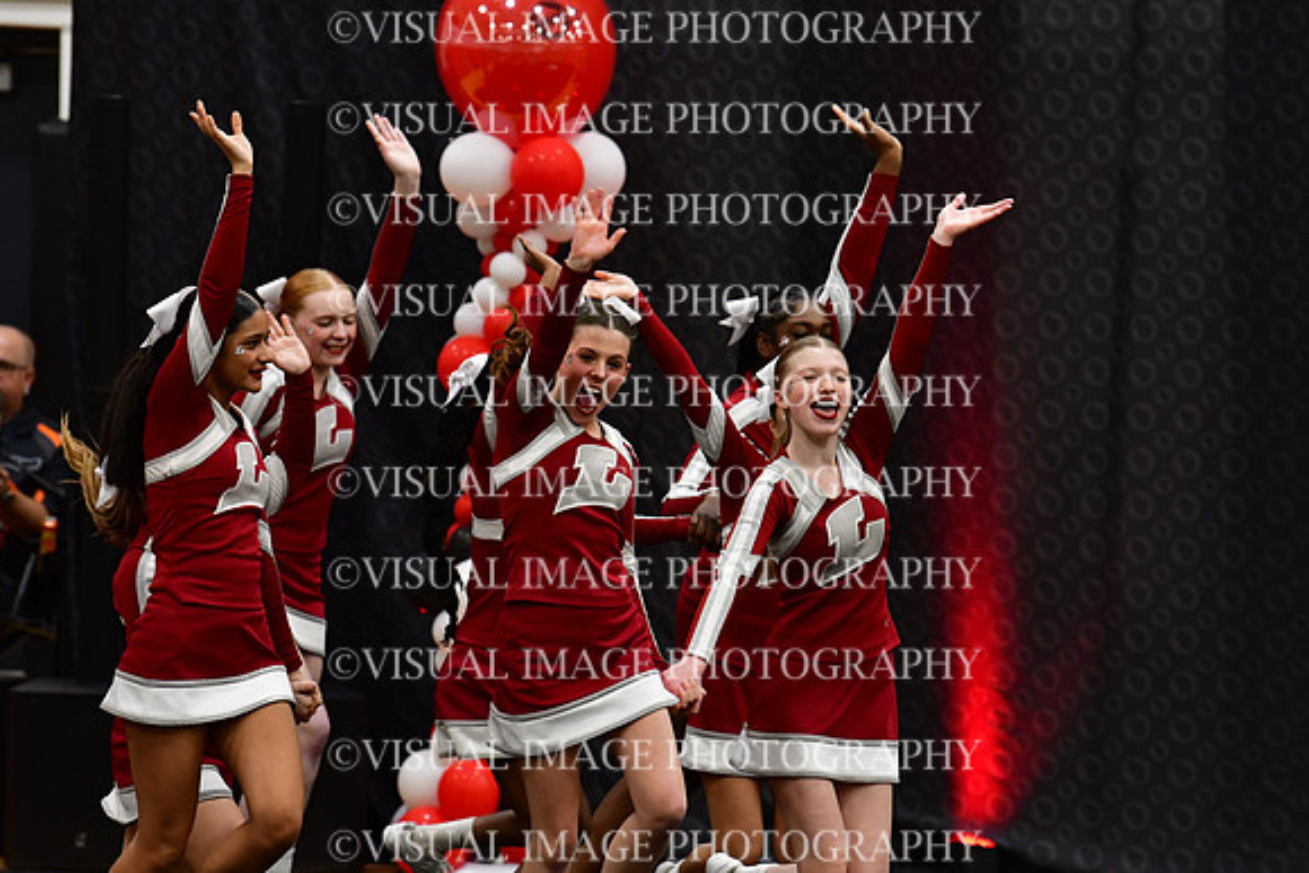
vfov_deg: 5.1
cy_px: 436
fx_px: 9819
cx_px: 654
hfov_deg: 7.6
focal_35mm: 270
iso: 4000
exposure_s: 1/500
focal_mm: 180
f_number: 4
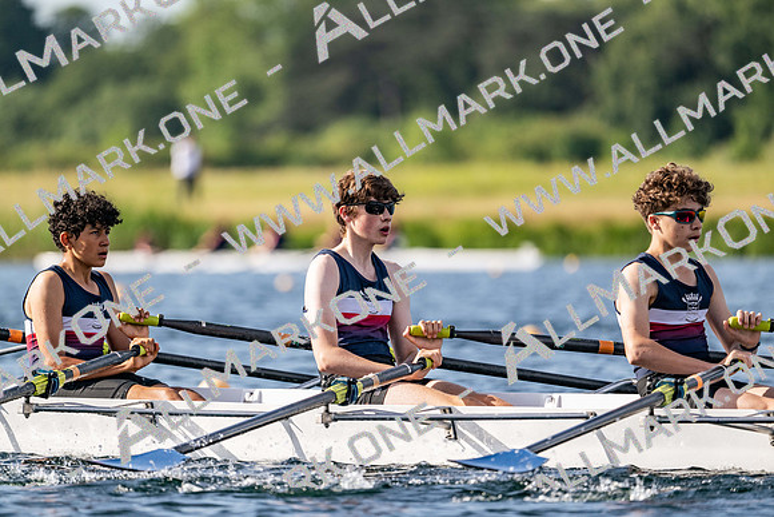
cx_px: 387
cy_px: 258
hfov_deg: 5.2
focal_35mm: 400
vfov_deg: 3.4
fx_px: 8602
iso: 400
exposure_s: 1/2500
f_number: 4.5
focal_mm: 400
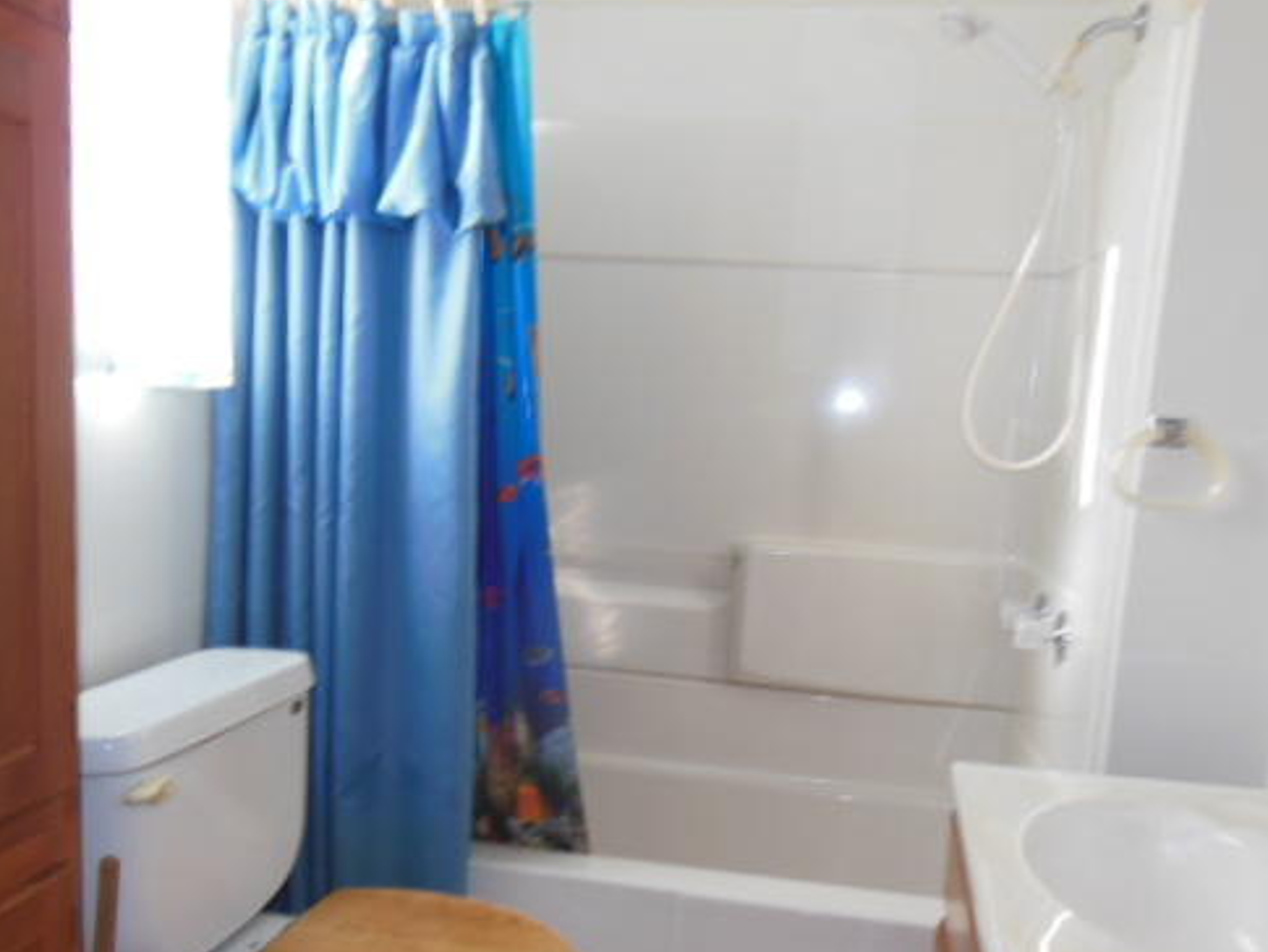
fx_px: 1209
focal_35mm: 33
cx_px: 601
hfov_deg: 55.3
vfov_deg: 42.8
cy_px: 565
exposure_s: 1/30
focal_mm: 4.5
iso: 125
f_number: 3.5
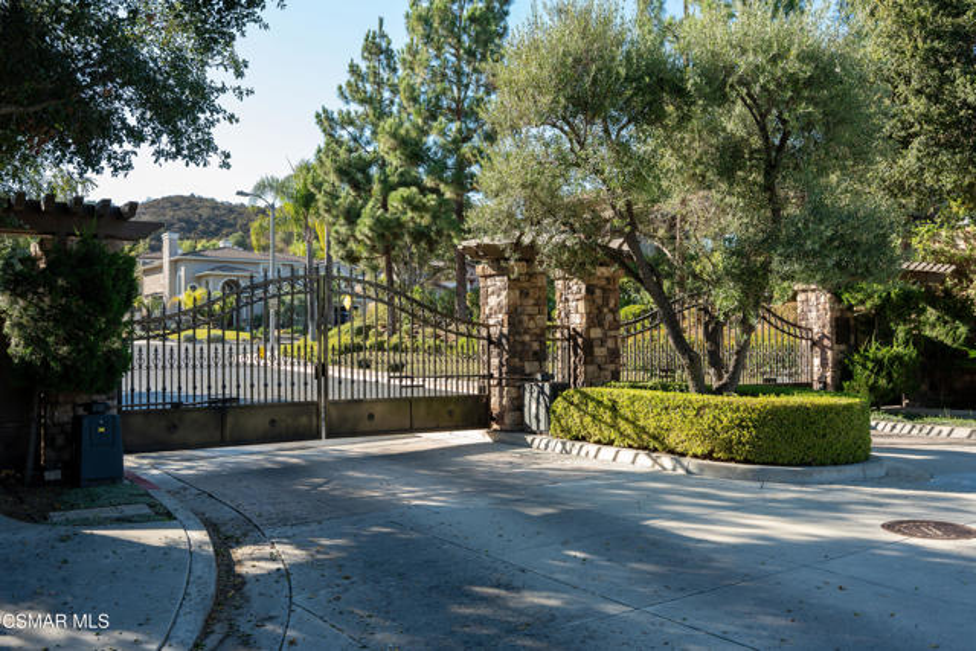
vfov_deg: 39.2
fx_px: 915
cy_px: 326
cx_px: 488
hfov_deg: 56.1
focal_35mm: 34
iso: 100
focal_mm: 33.7
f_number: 7.1
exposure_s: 1/50
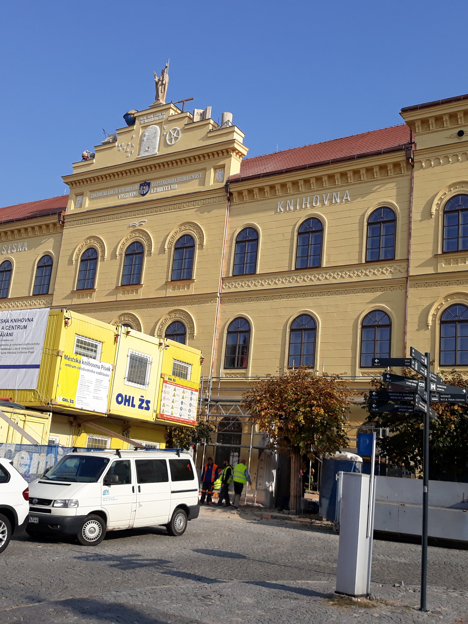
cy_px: 304
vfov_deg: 47.9
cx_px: 249
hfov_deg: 36.8
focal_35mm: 39
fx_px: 703
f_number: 1.7
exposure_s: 1/1949
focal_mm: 3.71
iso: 40
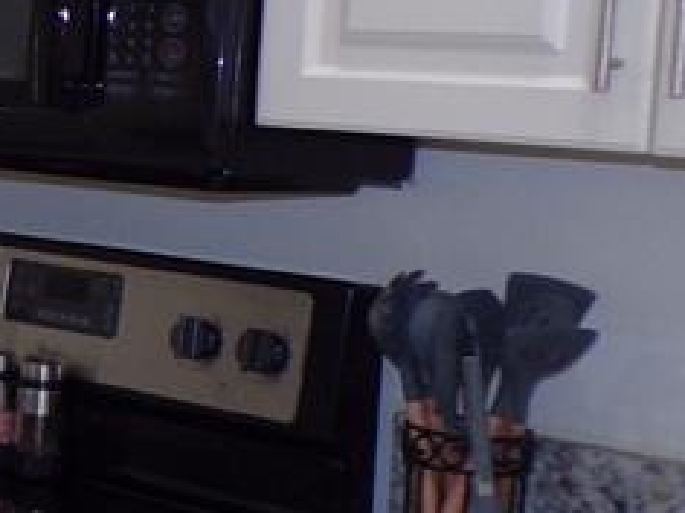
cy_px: 197
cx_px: -496
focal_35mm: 104
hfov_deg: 16.3
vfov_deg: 14.2
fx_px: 2058
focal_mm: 4.3
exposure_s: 1/34
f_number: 3
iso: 165
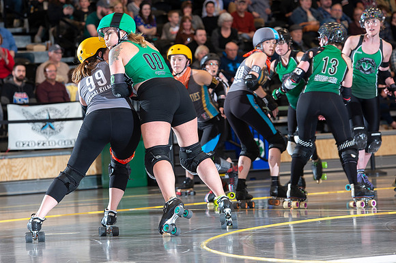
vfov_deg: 7.7
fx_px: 1969
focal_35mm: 179
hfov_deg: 11.5
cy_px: 126
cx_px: 160
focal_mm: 150
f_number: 5.6
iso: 640
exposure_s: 1/160
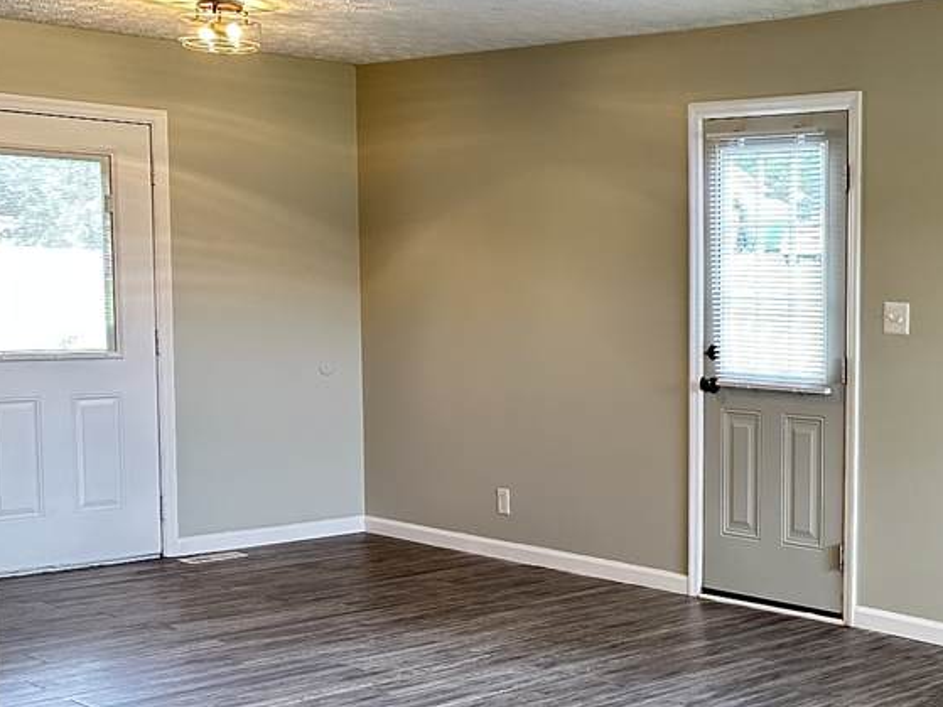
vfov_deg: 26.5
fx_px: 1498
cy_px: 442
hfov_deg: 32.3
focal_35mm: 55
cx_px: 936
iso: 250
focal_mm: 6.86
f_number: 1.78
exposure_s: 1/60
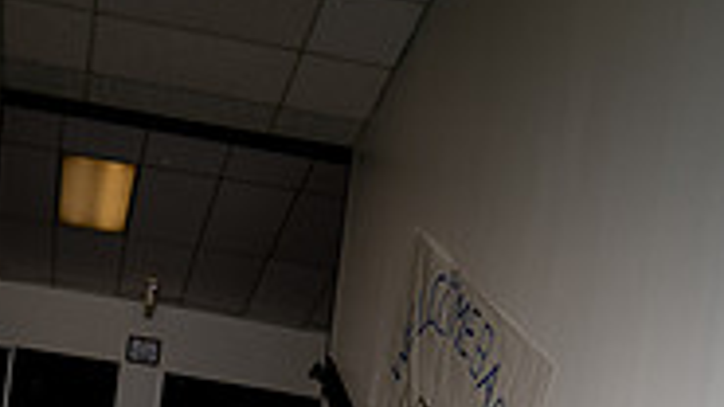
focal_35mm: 61
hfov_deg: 33.4
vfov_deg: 15.2
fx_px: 1171
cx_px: 149
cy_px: 857
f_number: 5.6
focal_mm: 24
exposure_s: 1/250
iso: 250
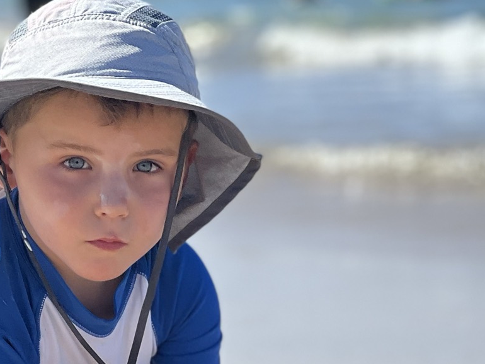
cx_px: 128
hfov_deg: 9.9
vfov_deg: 7.4
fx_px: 2803
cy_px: 394
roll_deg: +3.7
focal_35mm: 200
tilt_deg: -9.0
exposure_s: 1/896
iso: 32
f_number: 2.8
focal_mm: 9
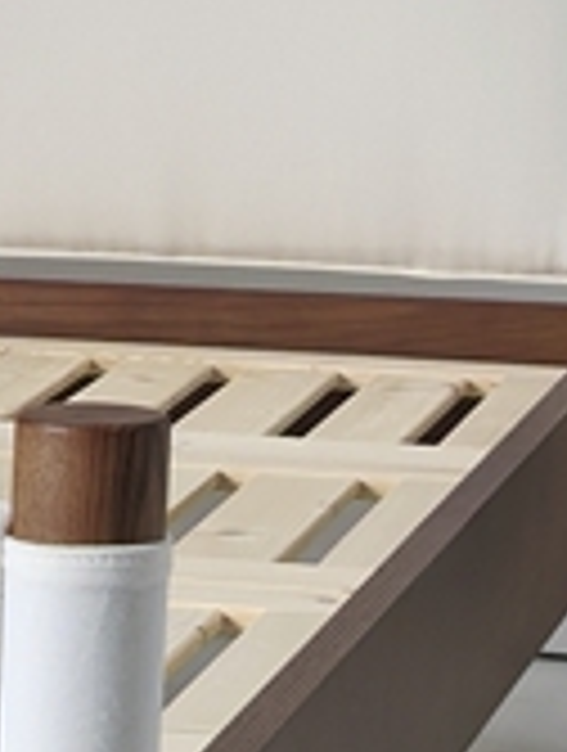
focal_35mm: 215
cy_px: 772
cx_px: -1022
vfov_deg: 9.1
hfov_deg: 6.4
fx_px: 4678
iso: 50
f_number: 1.9
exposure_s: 1/387
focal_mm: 5.52
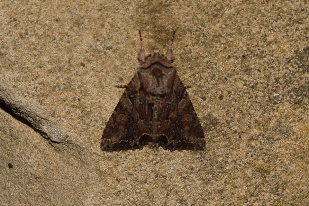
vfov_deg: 6.5
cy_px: 103
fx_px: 1802
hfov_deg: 9.8
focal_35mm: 210
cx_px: 154
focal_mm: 140
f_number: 16
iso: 100
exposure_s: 1/200
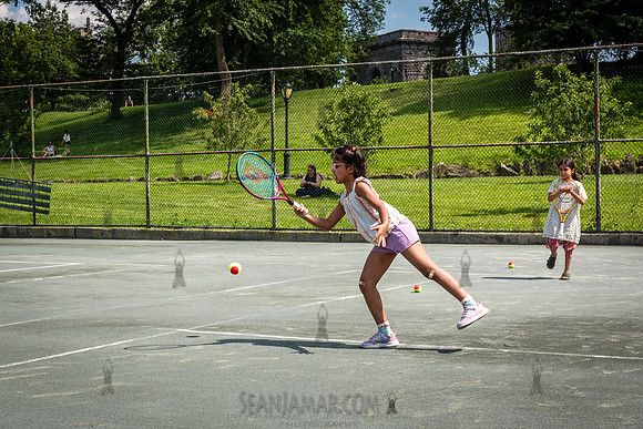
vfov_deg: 21.9
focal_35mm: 62
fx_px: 1107
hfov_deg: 32.3
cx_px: 271
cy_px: 222
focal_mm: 44
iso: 250
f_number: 6.3
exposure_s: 1/1000
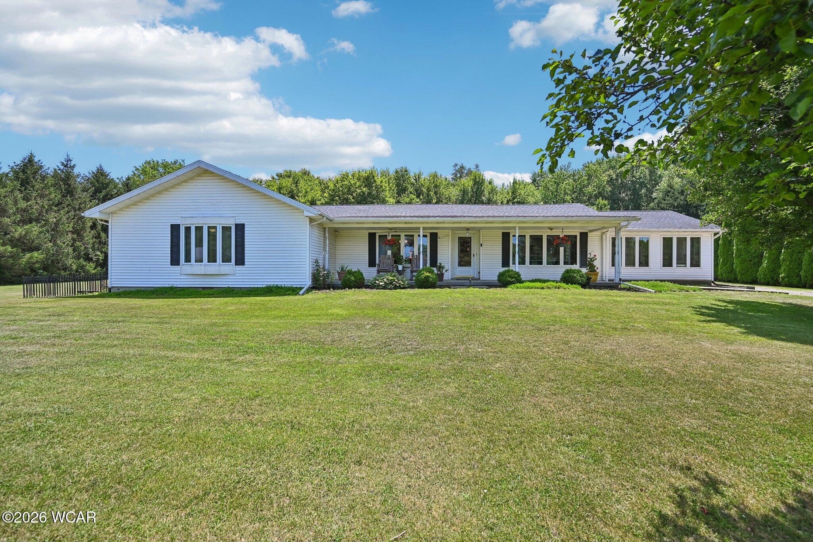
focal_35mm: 15
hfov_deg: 100.4
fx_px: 339
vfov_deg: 77.3
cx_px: 406
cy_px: 271
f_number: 4
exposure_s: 1/2000
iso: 400
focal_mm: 15
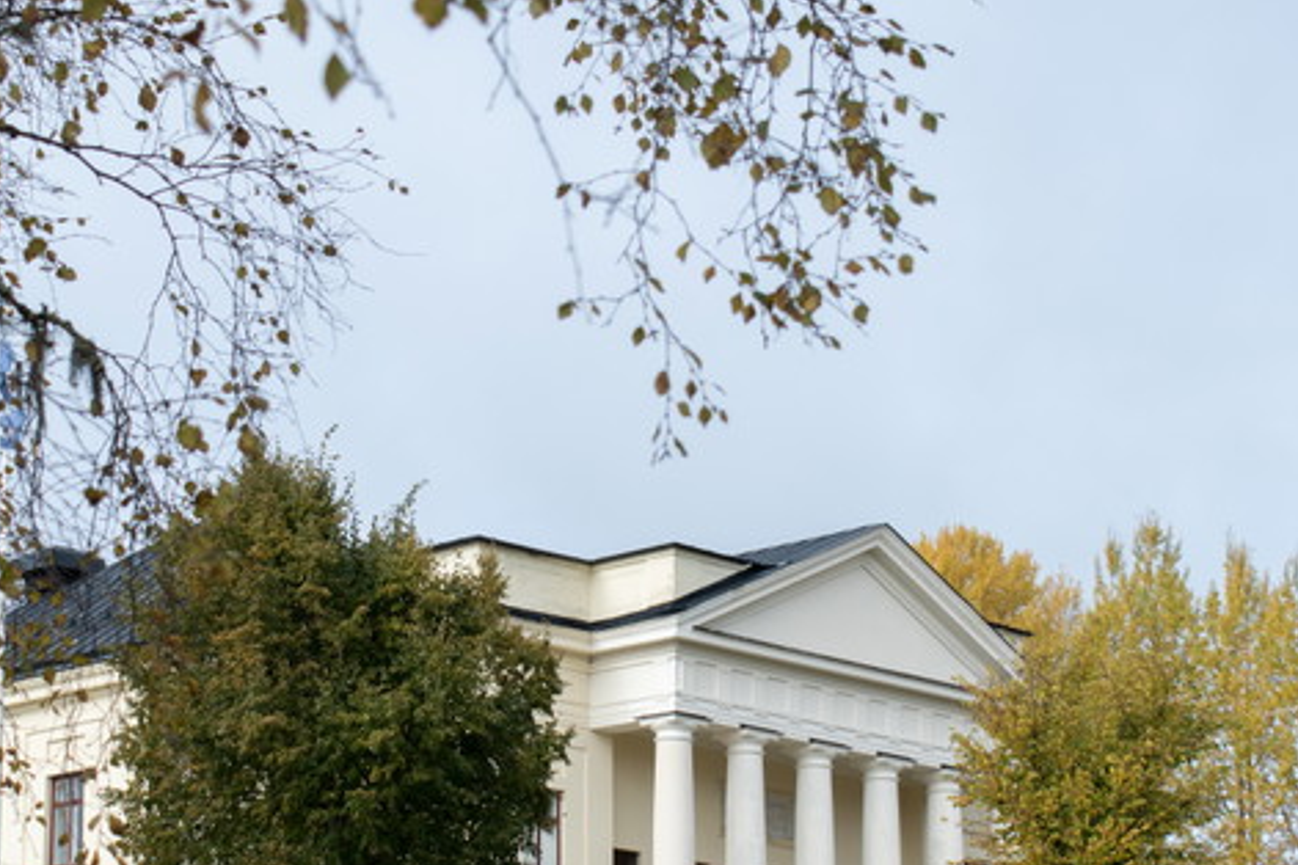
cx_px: 595
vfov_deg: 13.1
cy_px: 592
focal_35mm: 104
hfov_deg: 19.6
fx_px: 3749
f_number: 5.6
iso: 100
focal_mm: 34
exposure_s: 1/500
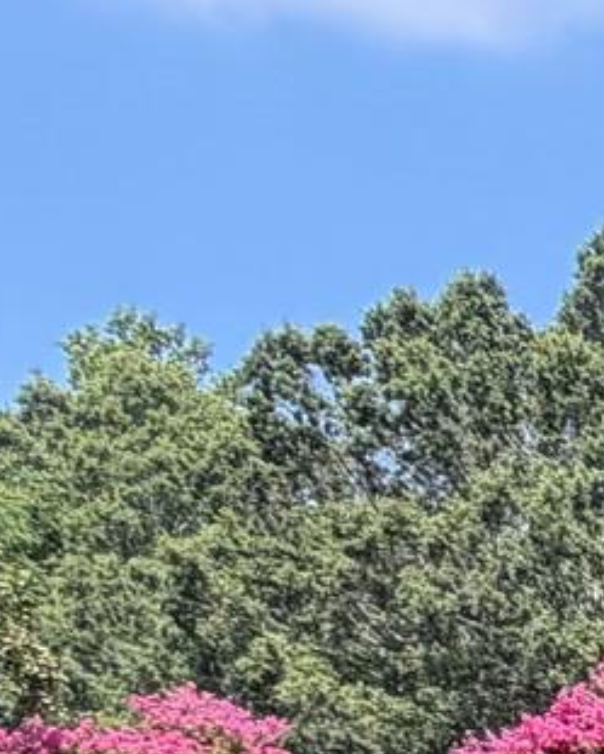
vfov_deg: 18.0
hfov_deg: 10.8
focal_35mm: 90
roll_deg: -0.4
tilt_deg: -3.1
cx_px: 1865
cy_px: 1253
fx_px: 2010
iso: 50
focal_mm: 2.22
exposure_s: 1/353
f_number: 2.2
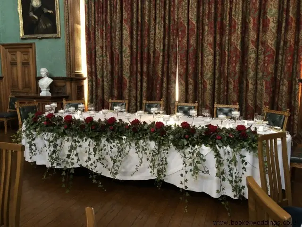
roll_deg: +0.2
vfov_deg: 49.7
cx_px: 151
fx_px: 244
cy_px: 114
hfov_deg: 63.4
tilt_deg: -7.5
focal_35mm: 28
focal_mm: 4
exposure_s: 1/5
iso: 100
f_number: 1.8
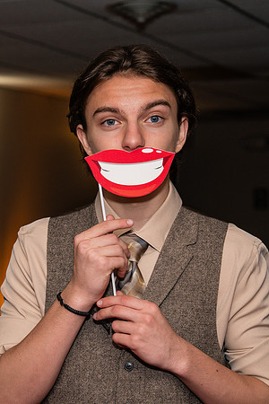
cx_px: 84
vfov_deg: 19.5
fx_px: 1177
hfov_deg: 13.0
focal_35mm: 105
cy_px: 202
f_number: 5
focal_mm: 70
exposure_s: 1/250
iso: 400
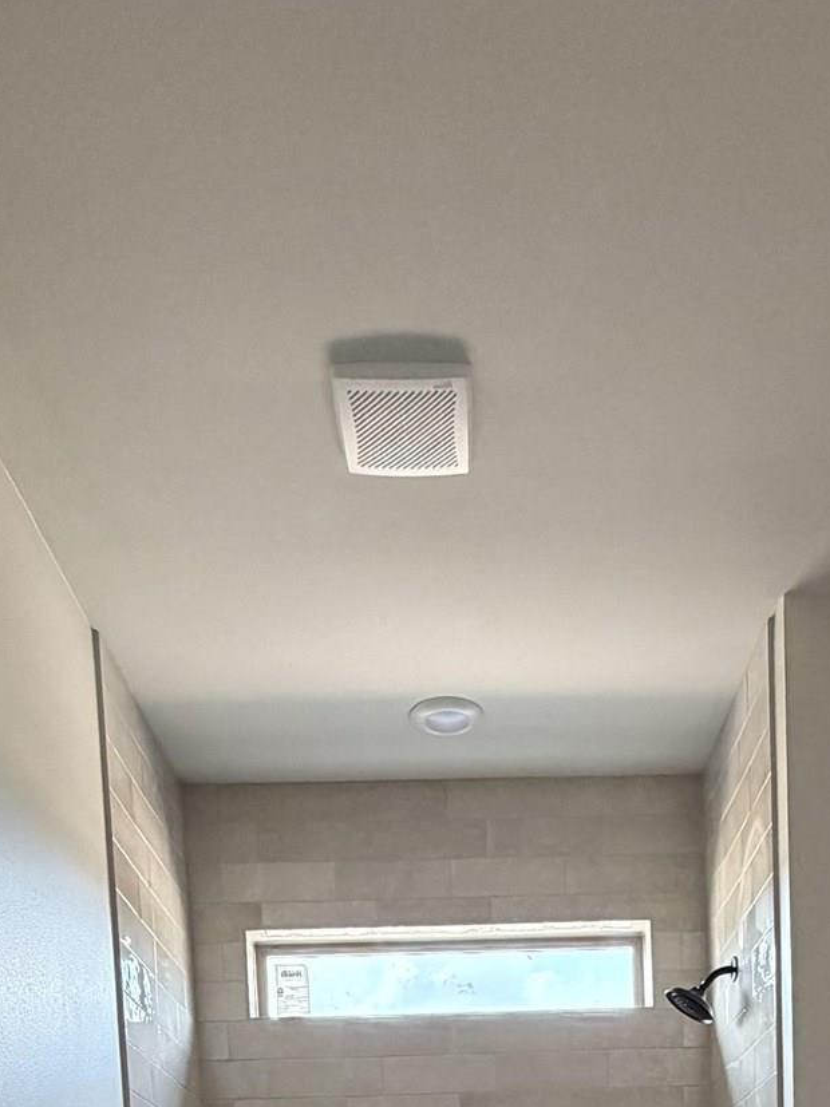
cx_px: 527
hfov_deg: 36.6
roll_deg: +1.8
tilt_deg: -5.3
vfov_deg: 34.4
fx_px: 1247
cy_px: 1431
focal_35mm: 39
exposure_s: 1/95
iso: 320
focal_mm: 2.22
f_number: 2.2
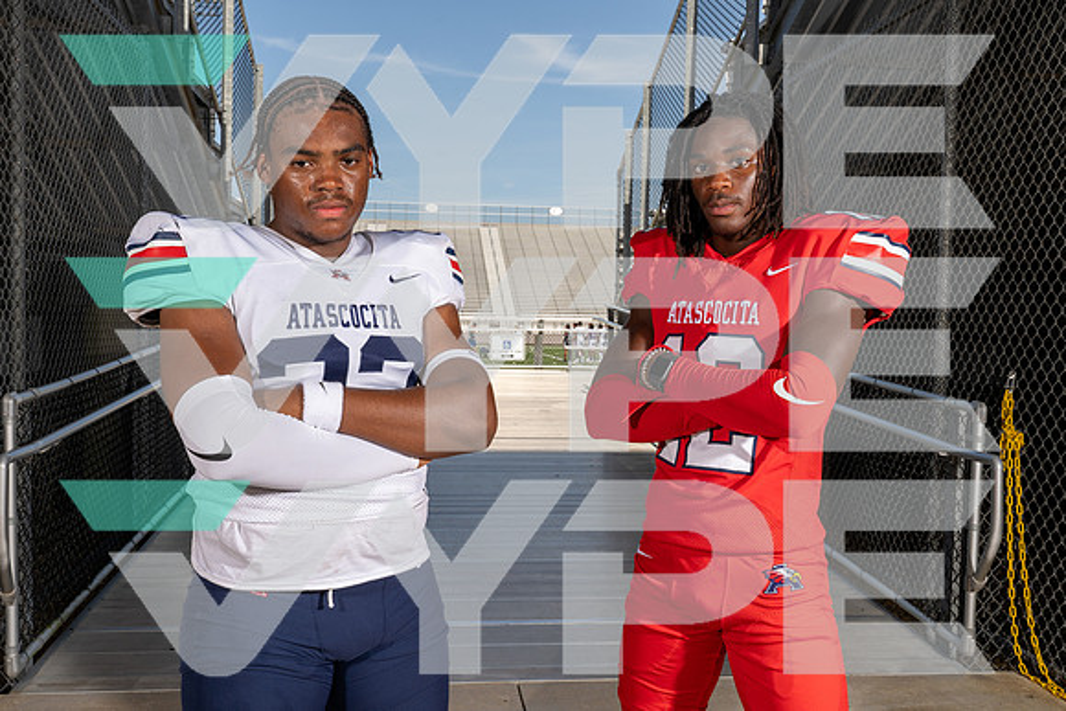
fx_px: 1037
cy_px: 356
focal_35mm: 35
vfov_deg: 37.9
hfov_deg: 54.4
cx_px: 533
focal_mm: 35
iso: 160
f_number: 11
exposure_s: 1/250
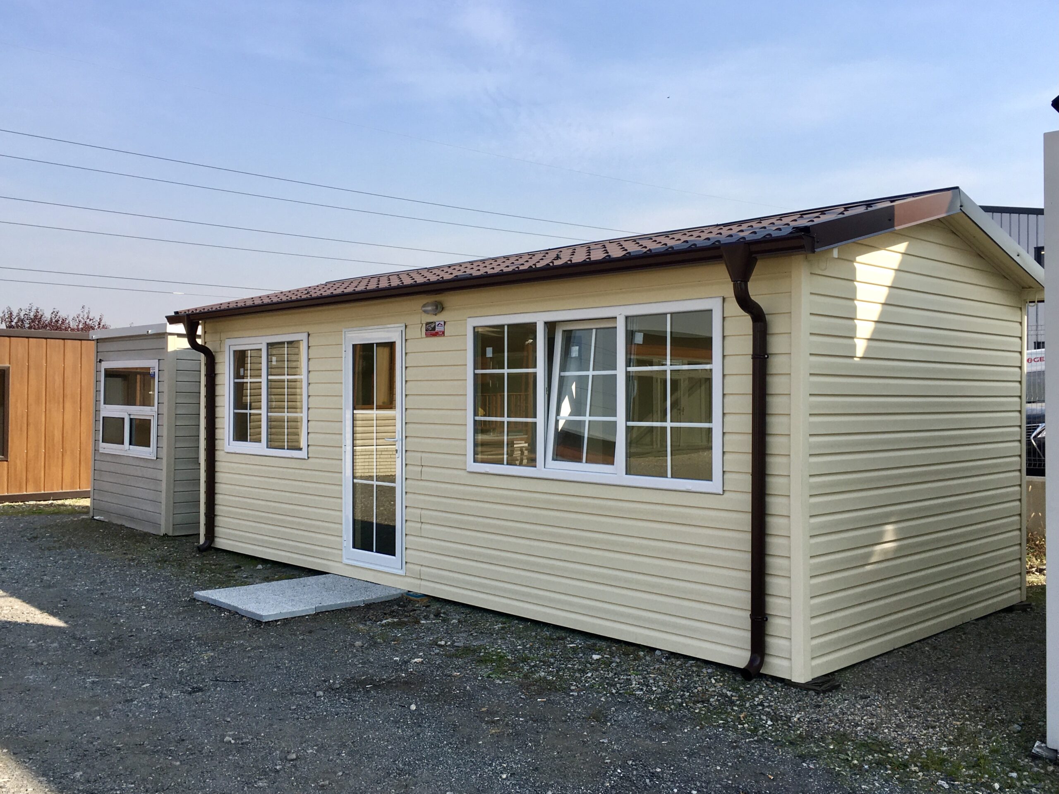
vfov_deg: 48.2
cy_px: 397
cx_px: 530
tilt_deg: +1.1
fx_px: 887
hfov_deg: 61.7
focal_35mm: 29
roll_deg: +0.9
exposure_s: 1/927
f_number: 2.2
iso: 25
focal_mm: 4.15
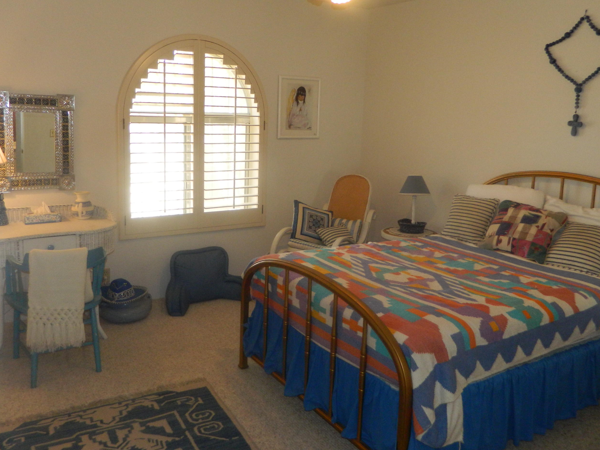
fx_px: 520
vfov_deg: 46.6
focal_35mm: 30
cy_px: 189
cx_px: 282
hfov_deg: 59.9
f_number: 3.1
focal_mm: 4.5
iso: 200
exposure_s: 1/30
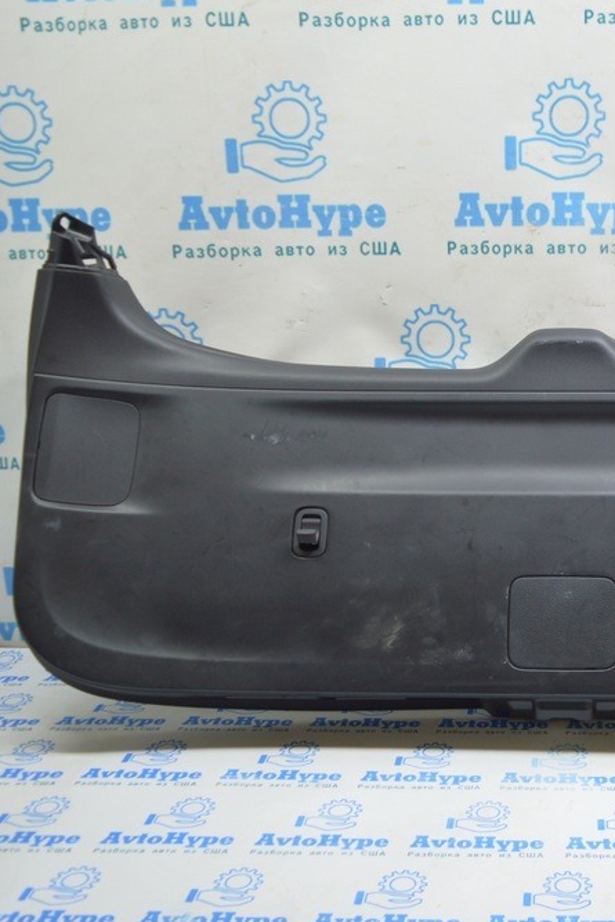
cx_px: 542
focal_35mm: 46
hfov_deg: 28.3
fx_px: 1178
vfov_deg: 42.7
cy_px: 465
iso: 400
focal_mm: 20
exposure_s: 1/40
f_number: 3.5
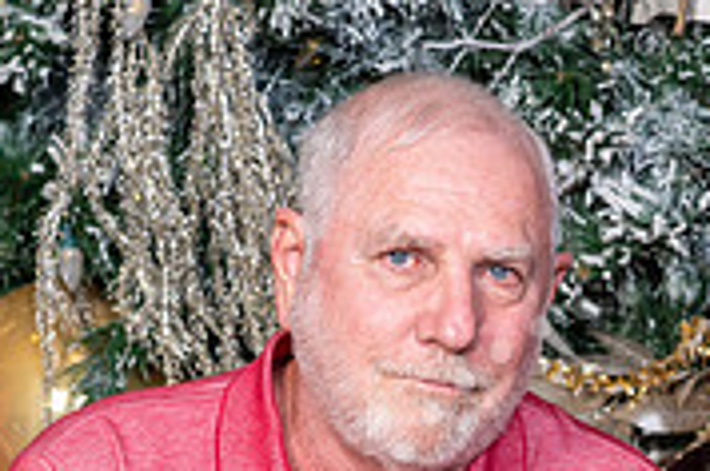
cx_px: 714
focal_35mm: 277
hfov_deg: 7.4
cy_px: 651
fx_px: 5453
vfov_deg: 4.9
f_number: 8
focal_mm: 85
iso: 400
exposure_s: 1/125
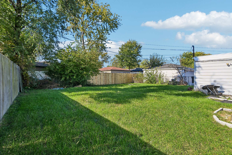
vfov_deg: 73.7
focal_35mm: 16
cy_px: 78
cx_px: 116
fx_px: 103
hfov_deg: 96.7
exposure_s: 1/160
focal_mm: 16
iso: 400
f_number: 13
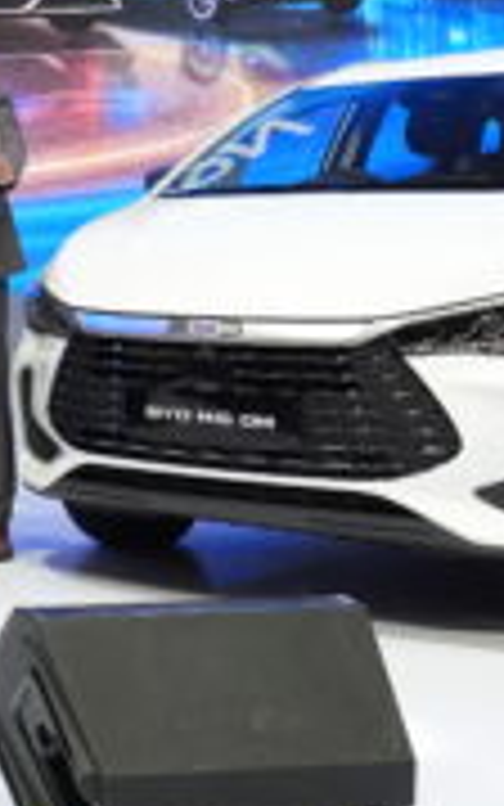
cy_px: -18
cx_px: -459
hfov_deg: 14.0
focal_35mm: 81
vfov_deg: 24.3
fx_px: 1779
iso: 1250
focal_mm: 19
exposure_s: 1/400
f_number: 4
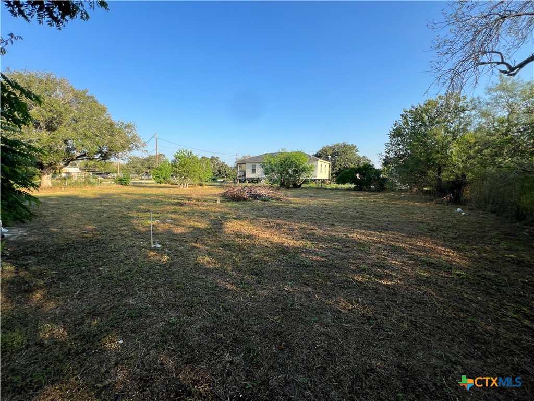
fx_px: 201
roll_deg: +0.1
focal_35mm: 13
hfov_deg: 106.2
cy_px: 200
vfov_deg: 89.9
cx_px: 267
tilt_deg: -6.6
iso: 32
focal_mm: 1.57
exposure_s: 1/592
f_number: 1.8
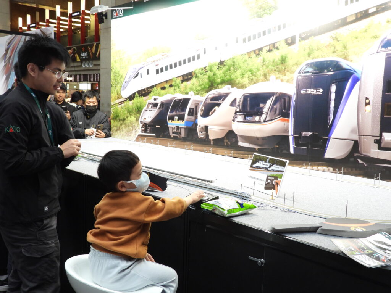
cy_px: 146
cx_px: 196
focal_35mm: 35
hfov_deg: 52.6
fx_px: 395
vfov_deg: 40.7
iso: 220
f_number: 3.2
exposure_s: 1/30
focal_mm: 6.3
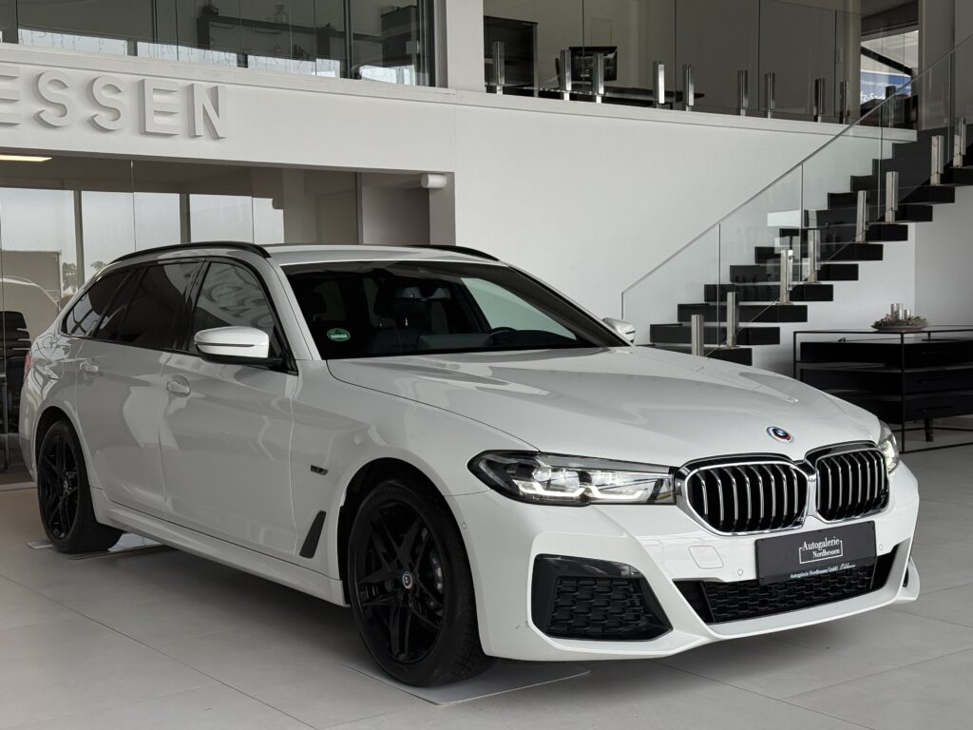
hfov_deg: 39.7
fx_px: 1349
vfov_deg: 30.3
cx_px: 486
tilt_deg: -2.7
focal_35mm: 48
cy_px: 365
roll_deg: +0.9
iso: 100
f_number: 1.78
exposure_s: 1/242
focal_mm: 6.76
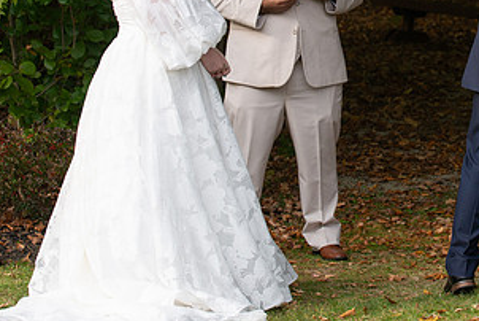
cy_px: 35
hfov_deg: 13.3
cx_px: 359
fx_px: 2051
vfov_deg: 8.9
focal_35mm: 154
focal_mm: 75
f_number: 4.5
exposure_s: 1/1250
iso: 640
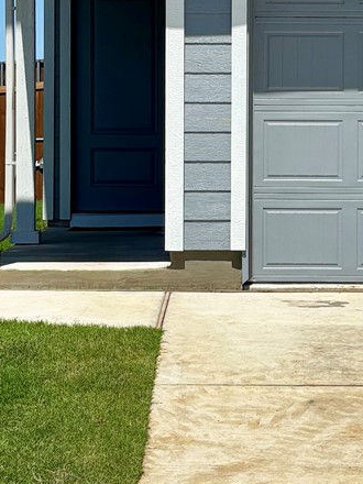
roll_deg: -1.5
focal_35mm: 121
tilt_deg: -0.1
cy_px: 131
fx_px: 1692
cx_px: 257
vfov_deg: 16.2
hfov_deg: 12.2
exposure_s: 1/6329
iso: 50
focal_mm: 5.96
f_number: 1.6
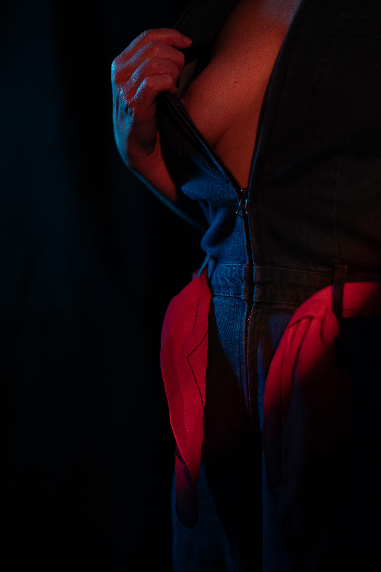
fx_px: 793
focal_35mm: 50
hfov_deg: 27.0
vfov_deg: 39.6
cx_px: 190
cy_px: 286
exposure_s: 1/125
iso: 200
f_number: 1.8
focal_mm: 50
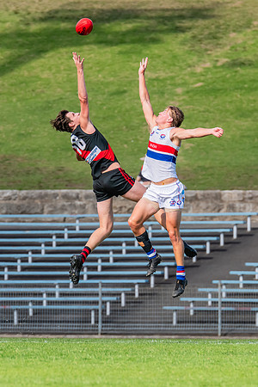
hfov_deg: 1.9
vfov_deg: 2.8
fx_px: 7900
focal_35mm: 735
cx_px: 168
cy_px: 199
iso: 800
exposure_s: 1/1600
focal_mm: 420
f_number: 8
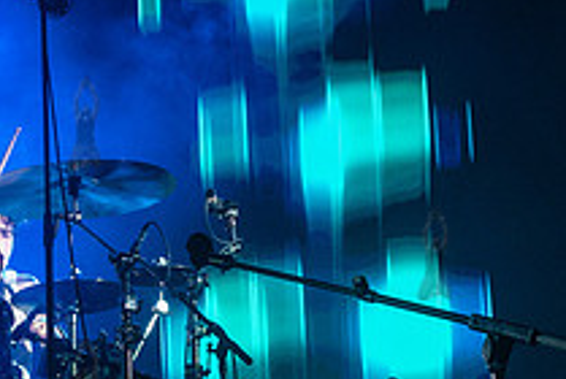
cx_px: -36
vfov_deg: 10.2
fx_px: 2110
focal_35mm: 134
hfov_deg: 14.9
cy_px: 302
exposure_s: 1/1250
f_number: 5
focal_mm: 35
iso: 4000
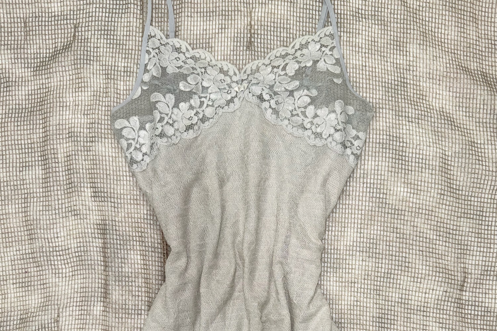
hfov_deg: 55.8
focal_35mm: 34
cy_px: 277
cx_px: 249
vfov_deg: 37.1
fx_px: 469
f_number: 1.78
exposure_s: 1/56
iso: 64
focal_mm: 6.76
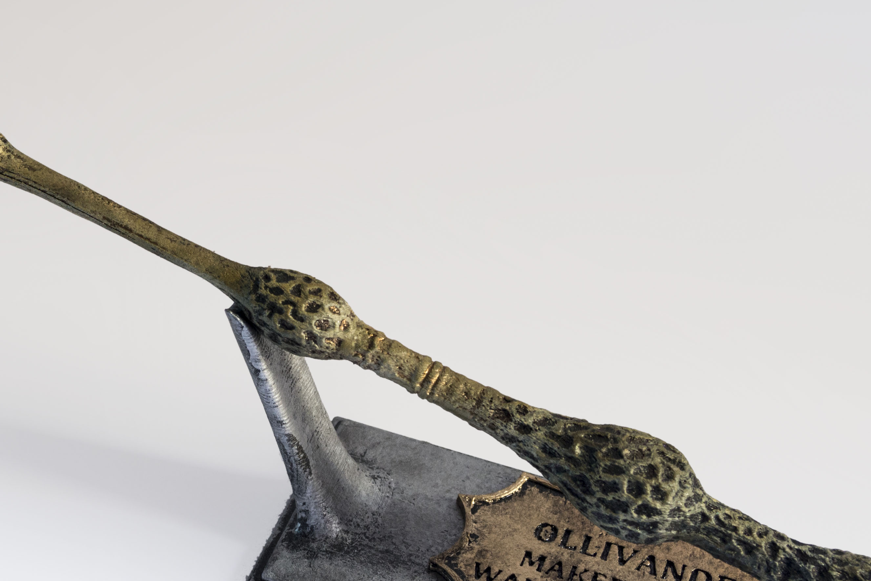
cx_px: 155
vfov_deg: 15.9
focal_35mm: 86
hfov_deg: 23.2
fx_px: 2081
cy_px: 232
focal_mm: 38
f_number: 8
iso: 640
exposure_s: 1/25
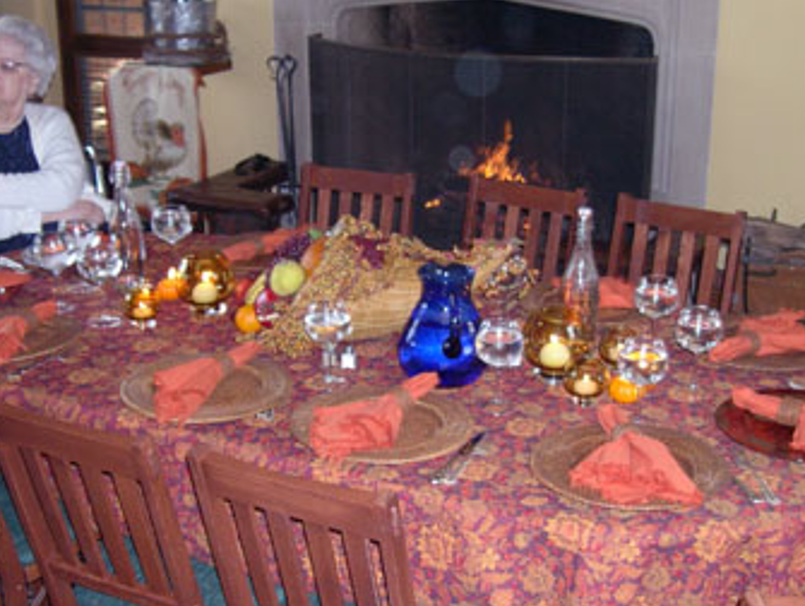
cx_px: 411
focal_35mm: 51
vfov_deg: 28.6
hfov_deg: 37.5
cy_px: 329
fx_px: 1187
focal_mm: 8
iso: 294
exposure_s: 1/60
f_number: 2.8
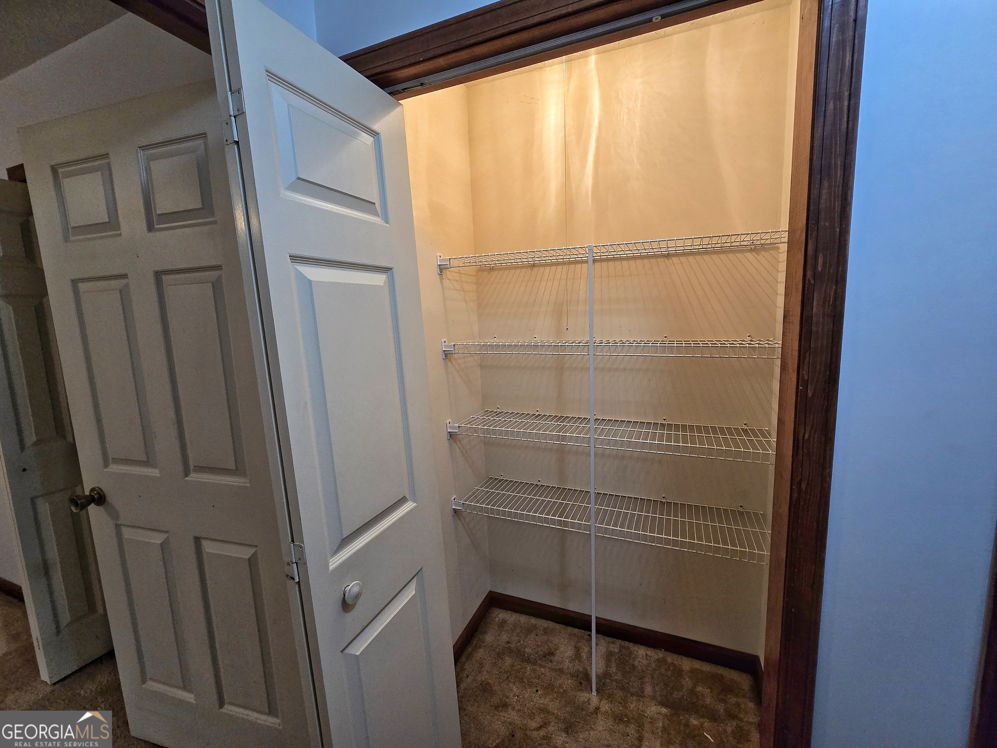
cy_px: 374
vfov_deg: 89.9
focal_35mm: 13
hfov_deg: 106.2
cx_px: 498
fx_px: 374
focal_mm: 2.2
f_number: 2.2
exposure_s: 1/60
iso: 250
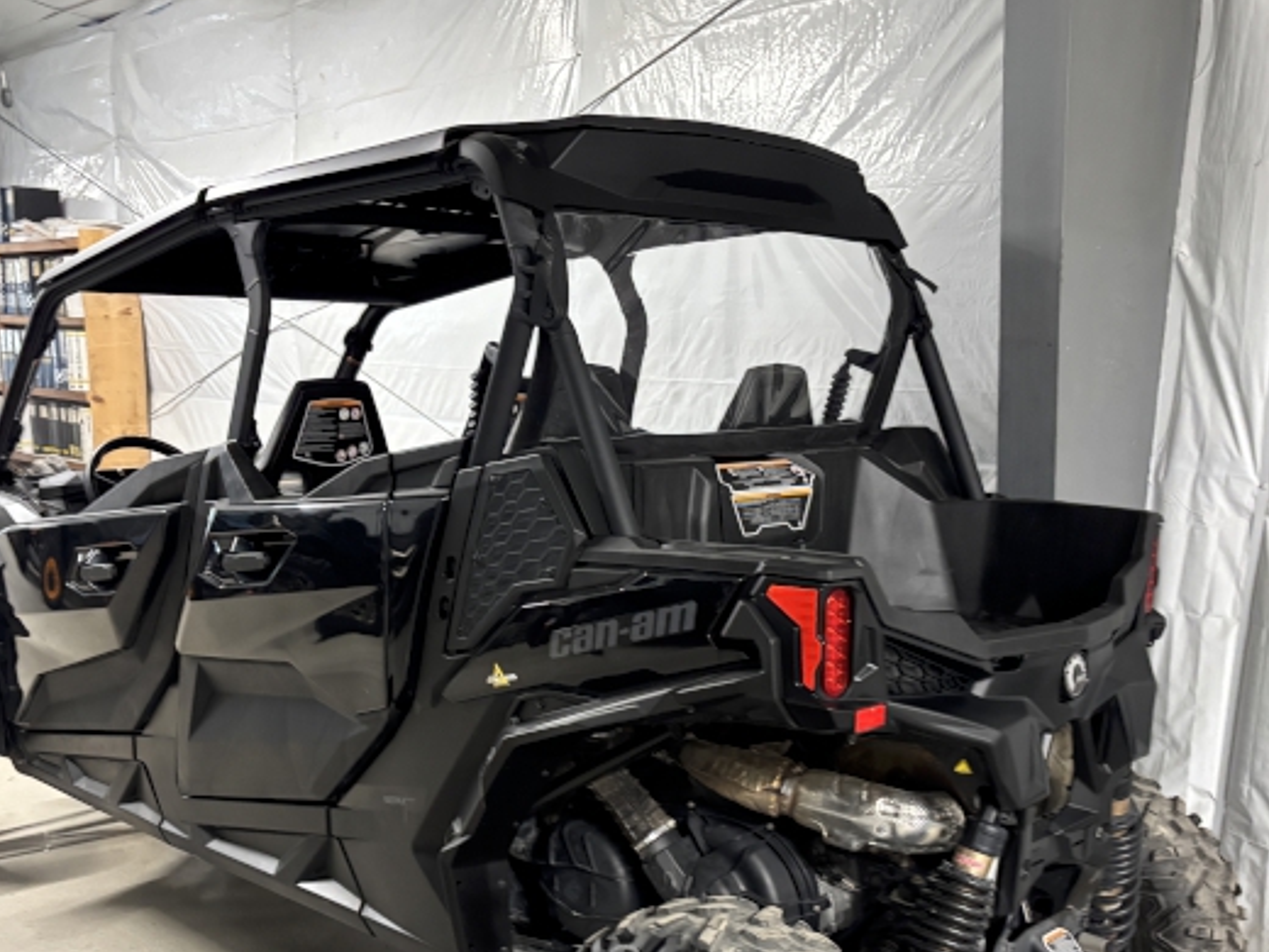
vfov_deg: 35.4
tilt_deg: -12.8
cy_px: 679
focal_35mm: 40
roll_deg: -1.4
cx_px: 591
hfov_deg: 46.8
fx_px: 1466
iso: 1000
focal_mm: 5.96
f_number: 1.6
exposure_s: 1/30
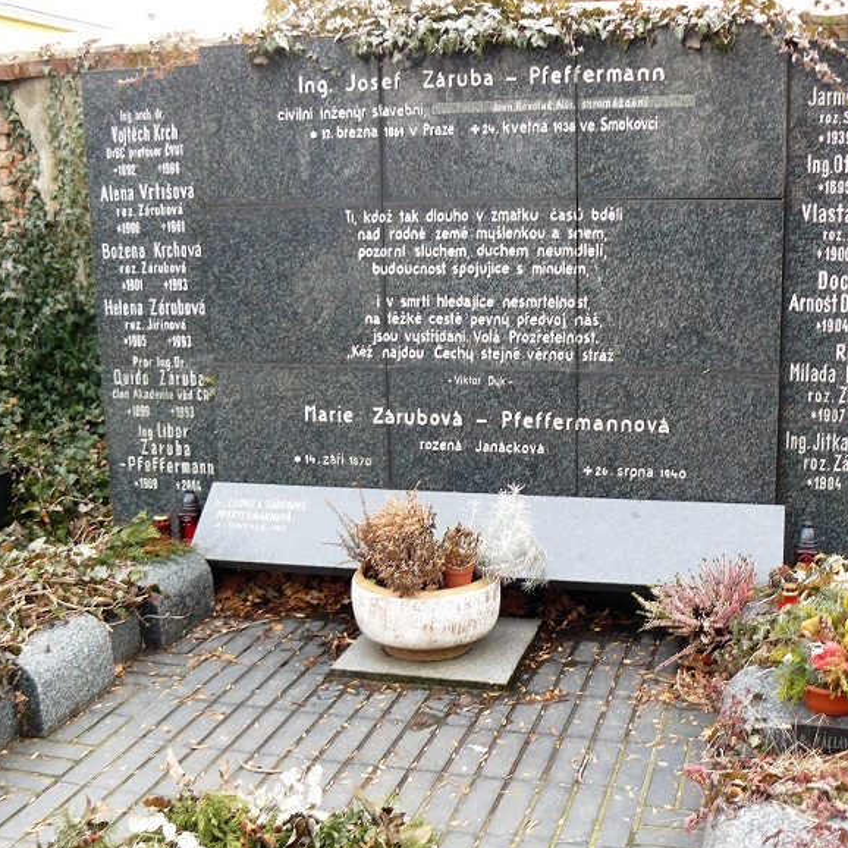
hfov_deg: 39.1
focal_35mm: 43
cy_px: 427
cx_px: 475
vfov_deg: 39.2
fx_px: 1192
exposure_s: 1/30
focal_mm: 6
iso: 160
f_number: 2.8
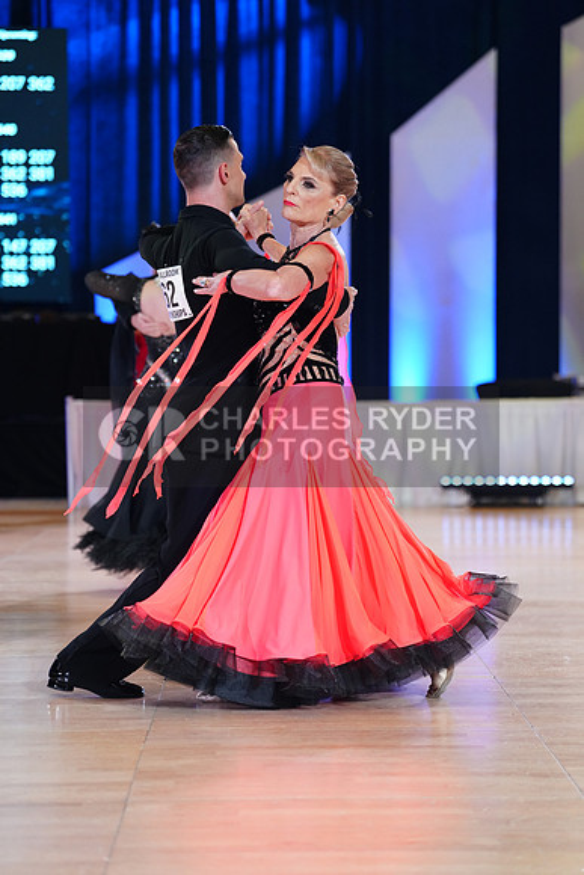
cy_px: 438
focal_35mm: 93
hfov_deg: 14.7
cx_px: 292
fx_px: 2261
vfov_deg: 21.9
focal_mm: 93
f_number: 2.8
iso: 2000
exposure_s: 1/400
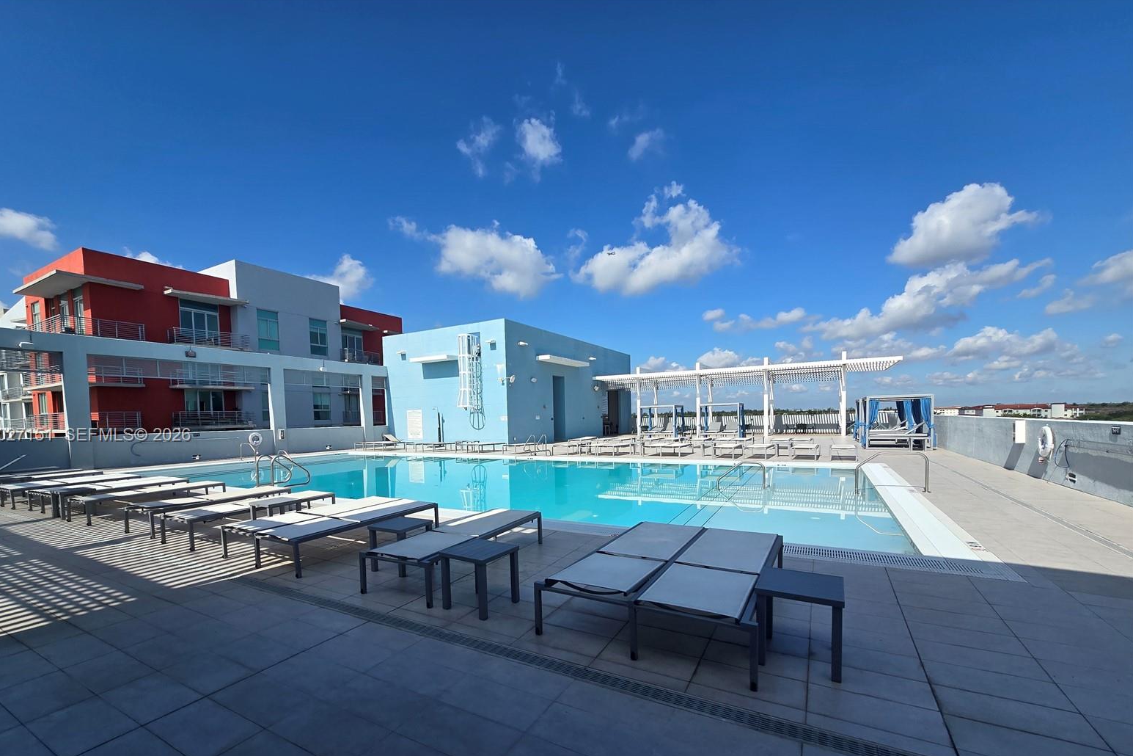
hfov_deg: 104.2
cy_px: 436
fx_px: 441
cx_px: 549
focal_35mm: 14
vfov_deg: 80.6
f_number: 2.2
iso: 50
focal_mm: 2.2
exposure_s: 1/2510
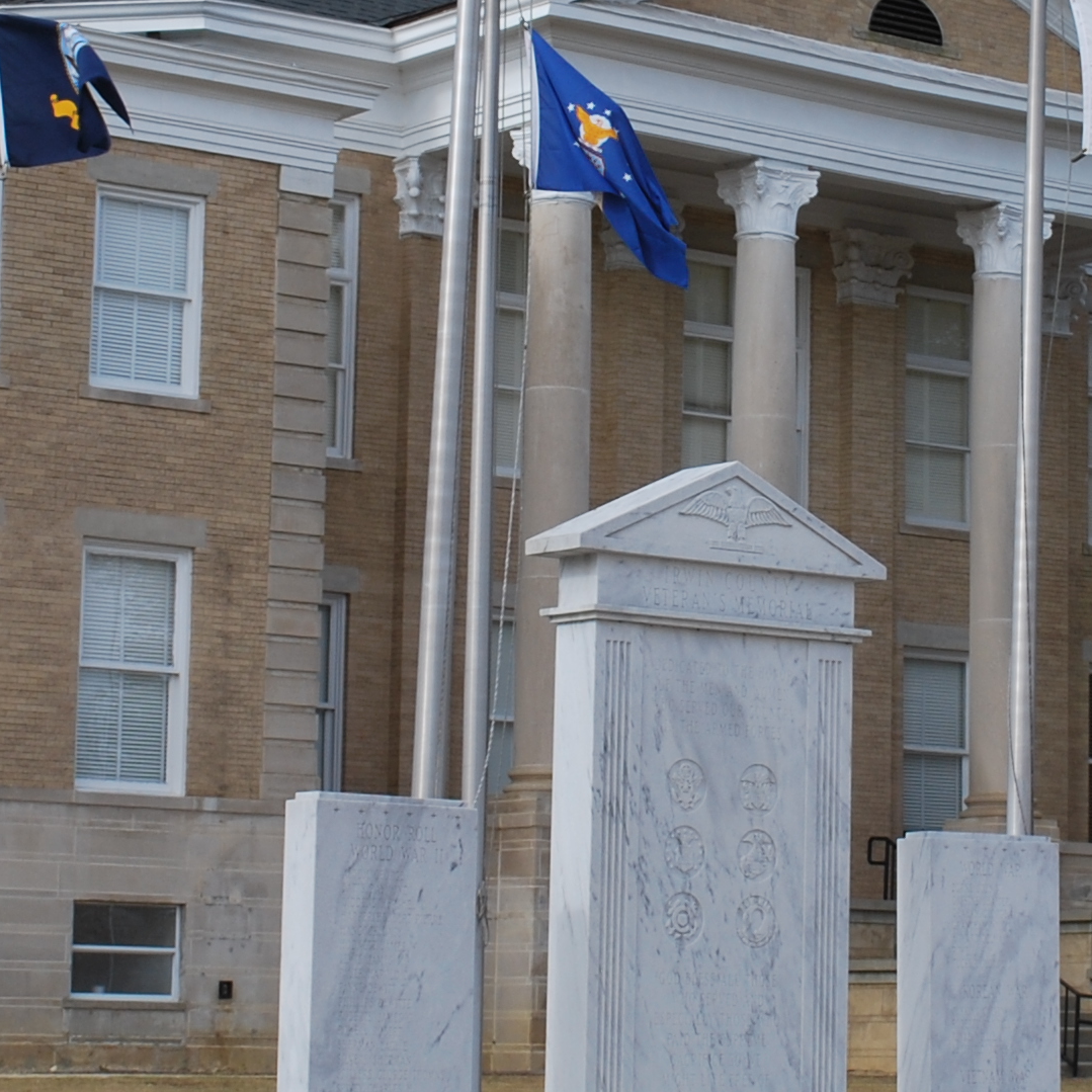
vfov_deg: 15.2
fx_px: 4088
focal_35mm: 115
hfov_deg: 15.2
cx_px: 806
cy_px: 421
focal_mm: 25
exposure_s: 1/250
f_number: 8
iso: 100
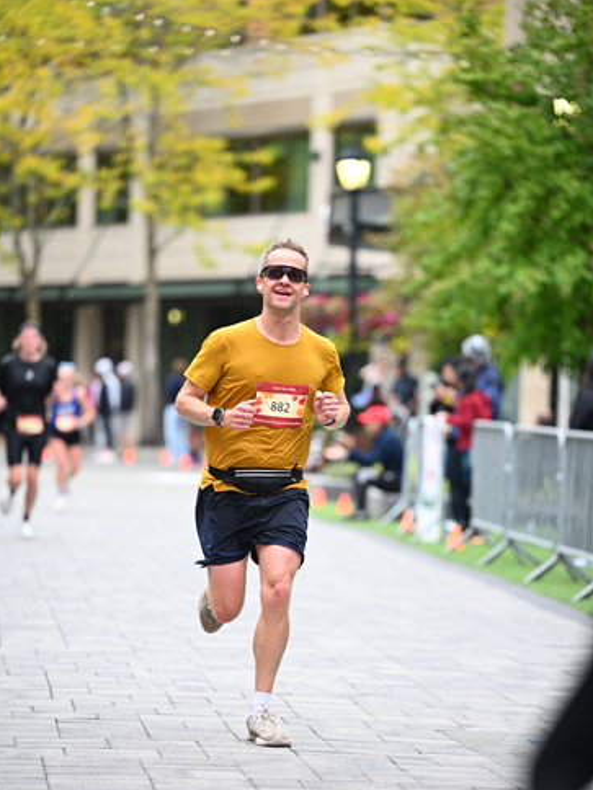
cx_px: 295
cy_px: 446
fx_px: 3746
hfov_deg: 9.1
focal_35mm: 164
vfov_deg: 12.0
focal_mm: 150
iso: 1250
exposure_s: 1/1600
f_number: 2.8
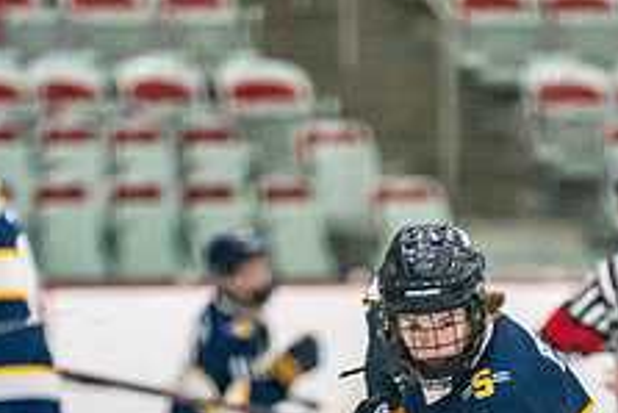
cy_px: 629
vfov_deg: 2.1
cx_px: 398
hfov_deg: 3.2
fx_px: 11028
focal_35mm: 642
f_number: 2.8
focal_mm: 194
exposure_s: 1/1250
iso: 3200
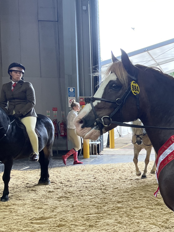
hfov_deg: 22.9
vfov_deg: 34.1
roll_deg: -0.8
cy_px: 150
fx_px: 375
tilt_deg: -5.3
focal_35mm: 56
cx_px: 233
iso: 100
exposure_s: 1/100
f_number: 1.6
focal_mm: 4.2
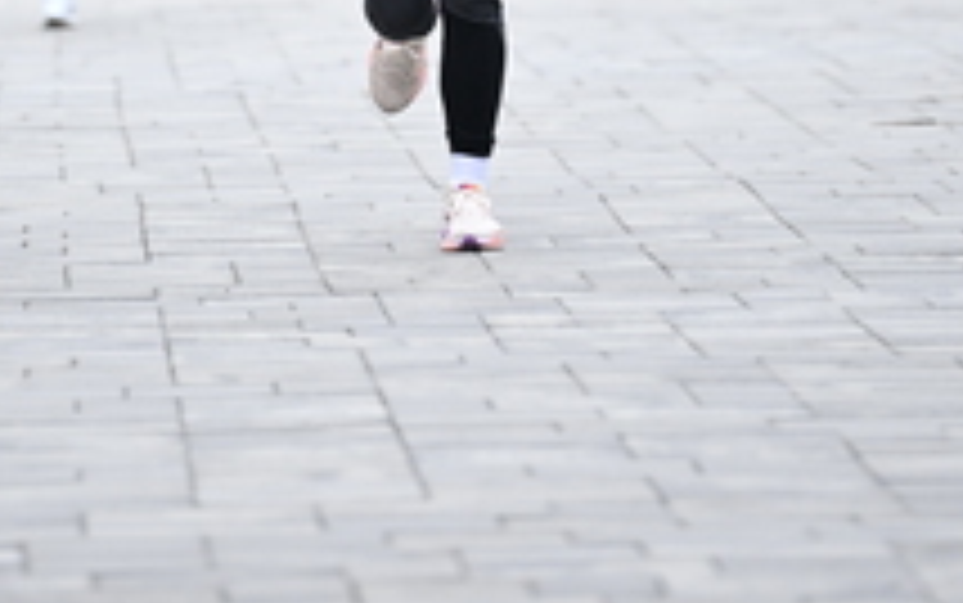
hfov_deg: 4.0
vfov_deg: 2.5
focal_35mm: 523
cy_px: -369
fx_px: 13733
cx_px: 335
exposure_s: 1/2000
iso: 640
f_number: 2.8
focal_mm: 200
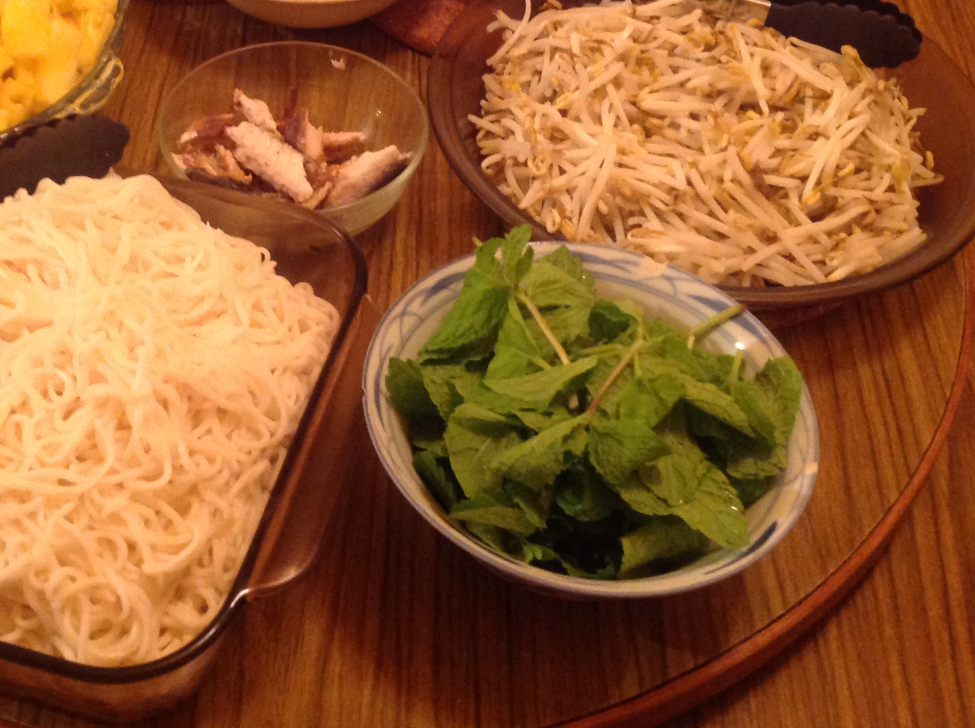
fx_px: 1575
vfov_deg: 25.8
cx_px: 327
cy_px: 207
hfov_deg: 34.1
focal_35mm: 56
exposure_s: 1/15
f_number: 2.4
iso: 320
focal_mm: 4.28
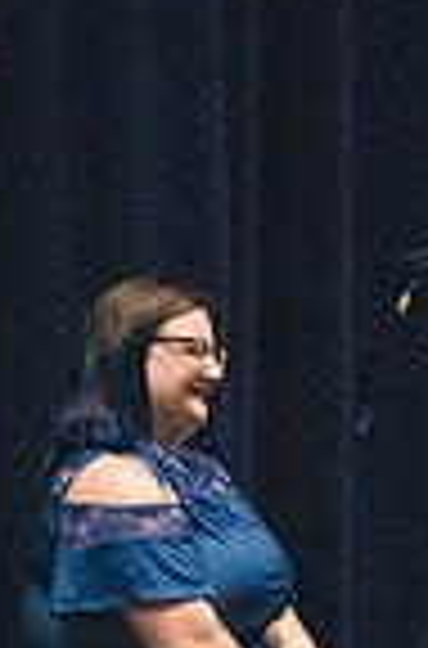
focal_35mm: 545
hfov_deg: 2.5
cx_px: 255
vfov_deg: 3.8
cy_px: 770
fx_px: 9789
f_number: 3.2
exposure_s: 1/400
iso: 10000
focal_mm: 116
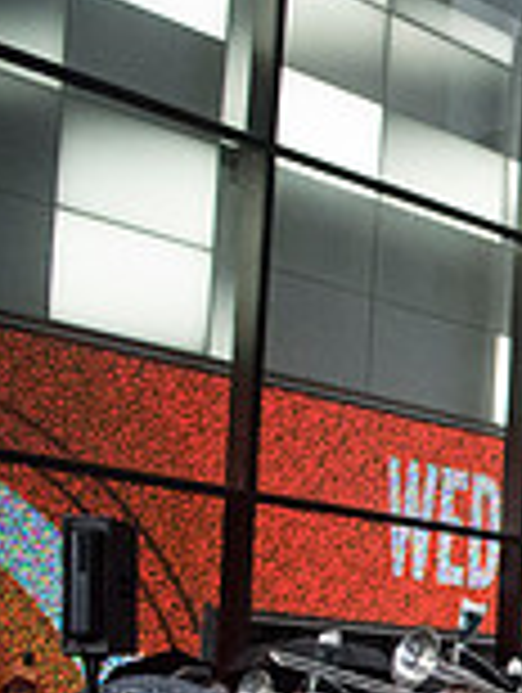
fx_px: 1885
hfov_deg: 12.3
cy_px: 740
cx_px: 1269
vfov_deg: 20.0
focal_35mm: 94
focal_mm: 26
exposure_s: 1/4000
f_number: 2.8
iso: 10000
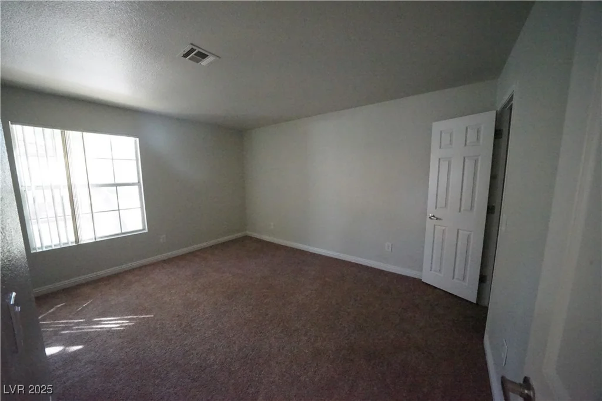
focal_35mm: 12
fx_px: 201
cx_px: 301
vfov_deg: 90.0
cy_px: 200
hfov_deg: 112.6
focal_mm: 12
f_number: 9
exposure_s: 1/200
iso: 25600
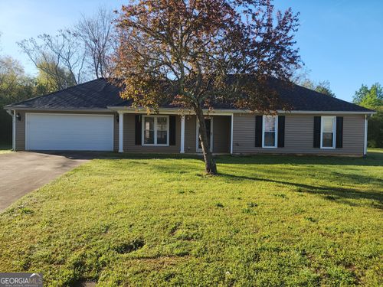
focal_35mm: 23
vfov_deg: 58.9
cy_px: 144
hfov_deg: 73.9
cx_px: 192
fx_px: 254
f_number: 1.8
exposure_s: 1/617
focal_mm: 6.4
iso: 12
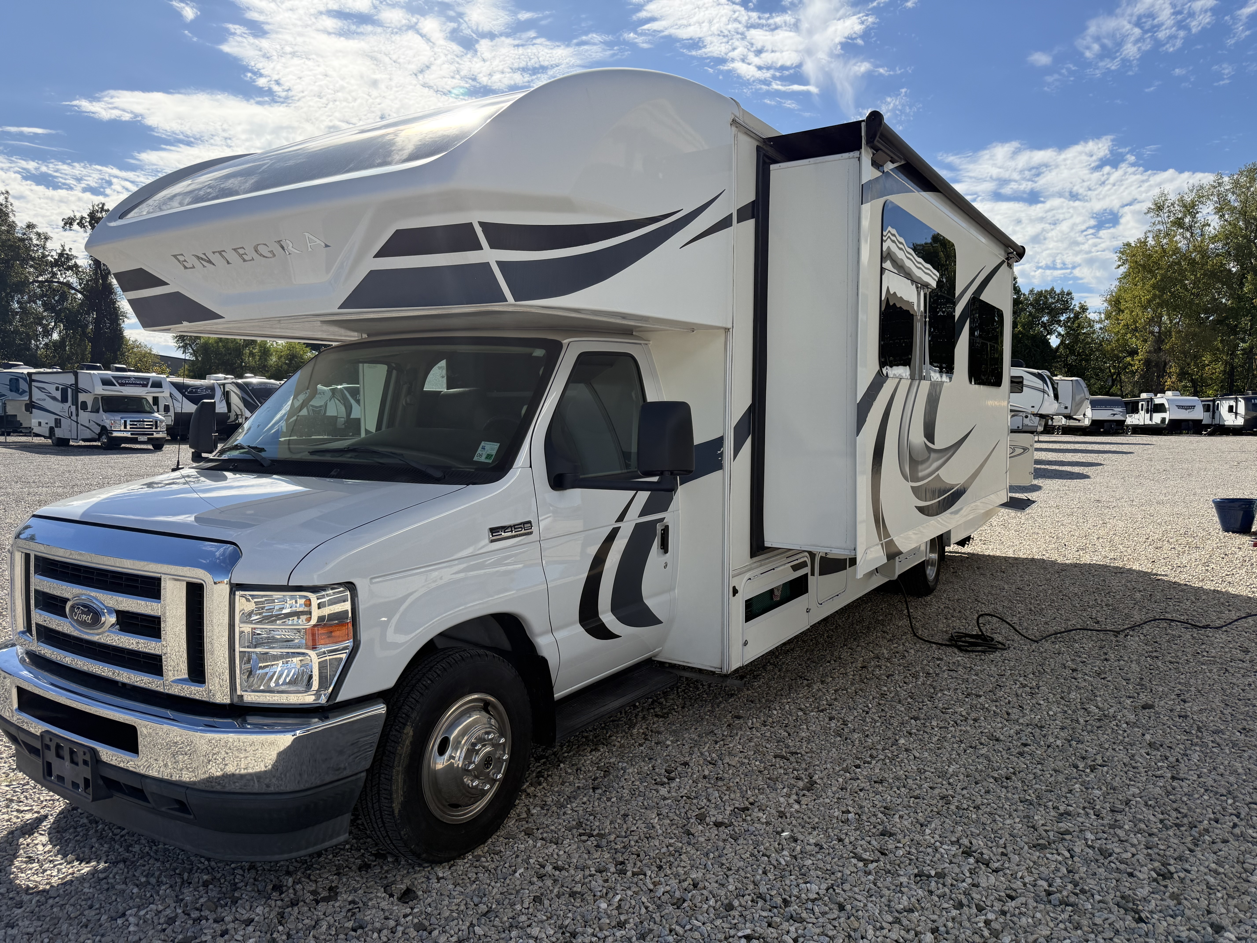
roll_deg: -0.3
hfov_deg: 71.6
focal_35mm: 24
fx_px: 872
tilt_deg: -4.0
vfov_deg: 56.8
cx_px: 628
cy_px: 472
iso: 125
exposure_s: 1/7353
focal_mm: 6.76
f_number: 1.78
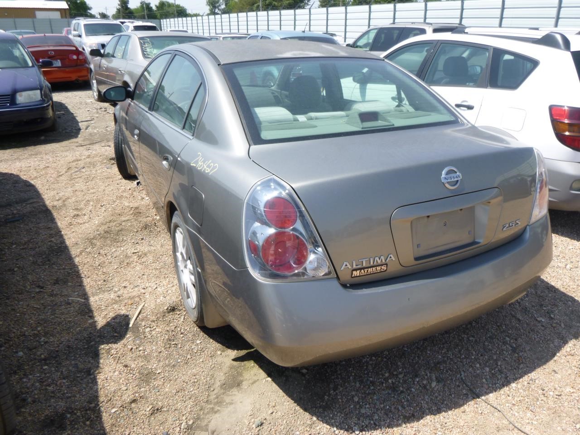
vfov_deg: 54.9
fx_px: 419
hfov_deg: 69.4
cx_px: 290
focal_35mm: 25
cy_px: 218
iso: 100
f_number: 3.9
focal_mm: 4.5
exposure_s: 1/400
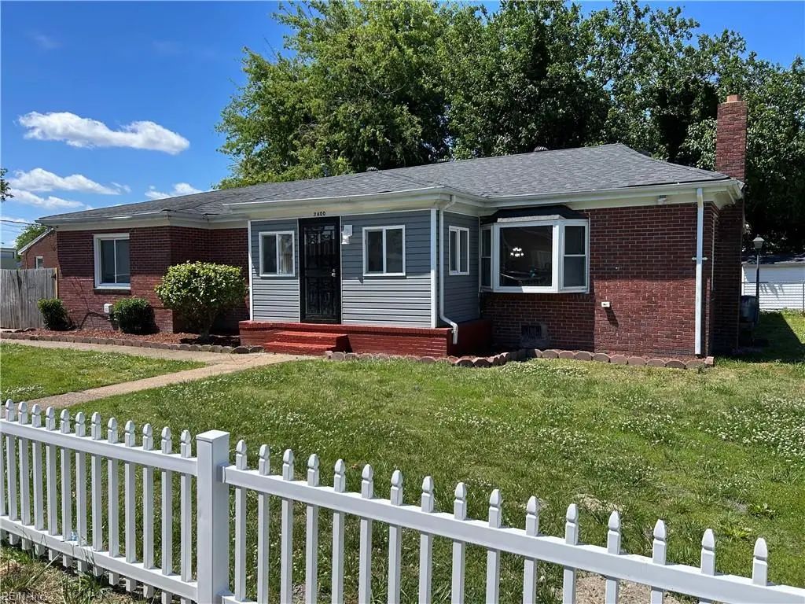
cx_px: 402
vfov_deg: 53.1
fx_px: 605
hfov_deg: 67.3
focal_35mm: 26
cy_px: 302
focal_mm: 5.7
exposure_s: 1/2841
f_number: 1.5
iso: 50
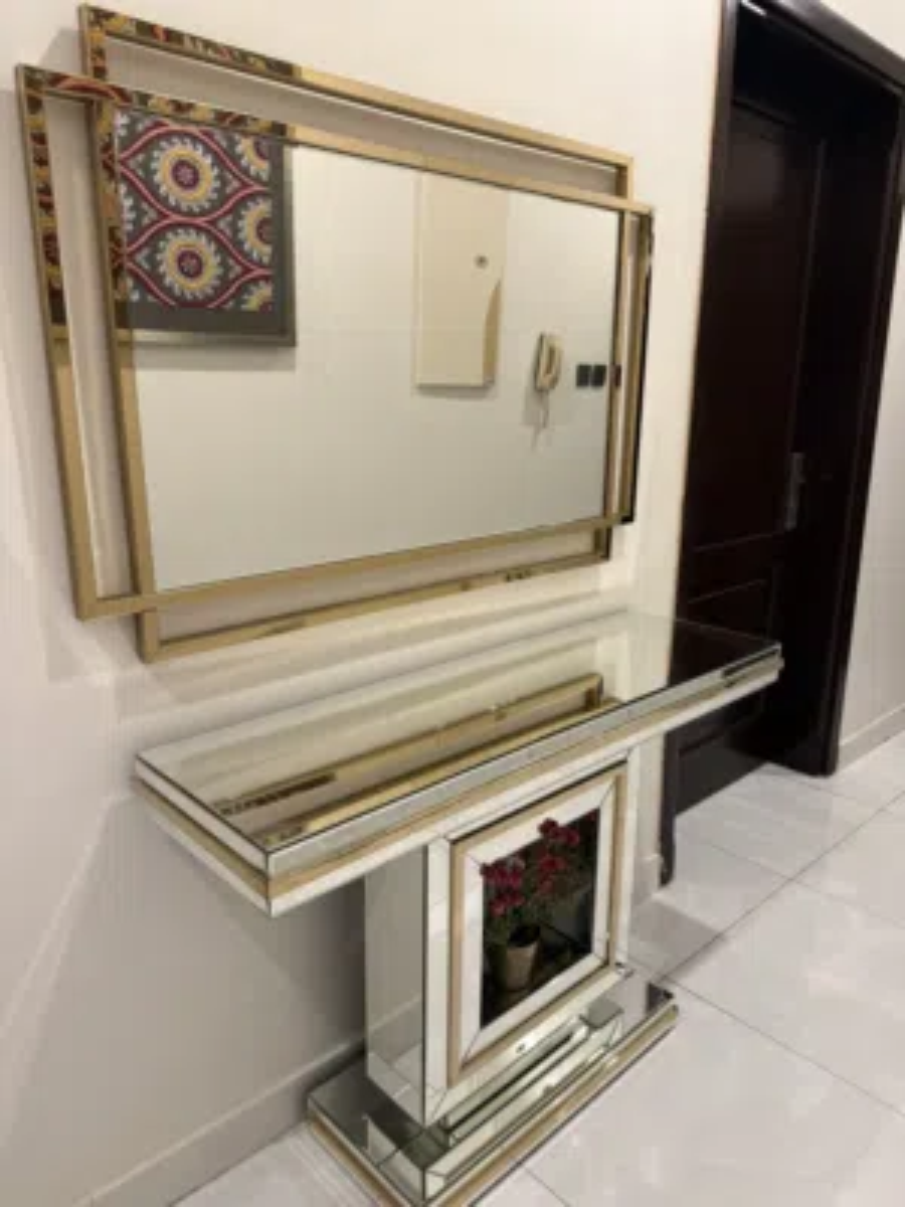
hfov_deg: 56.8
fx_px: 837
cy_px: 604
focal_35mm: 24
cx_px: 452
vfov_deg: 71.6
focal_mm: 6.76
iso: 320
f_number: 1.78
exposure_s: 1/60
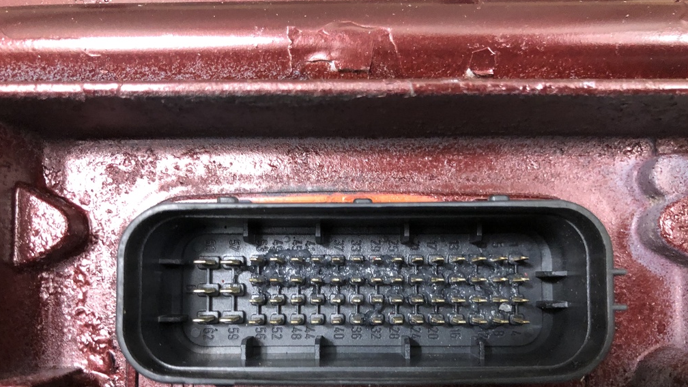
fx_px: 566
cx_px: 346
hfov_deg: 62.6
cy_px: 255
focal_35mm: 31
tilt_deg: -86.9
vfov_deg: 37.4
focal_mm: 4
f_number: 1.8
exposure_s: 1/5
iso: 100
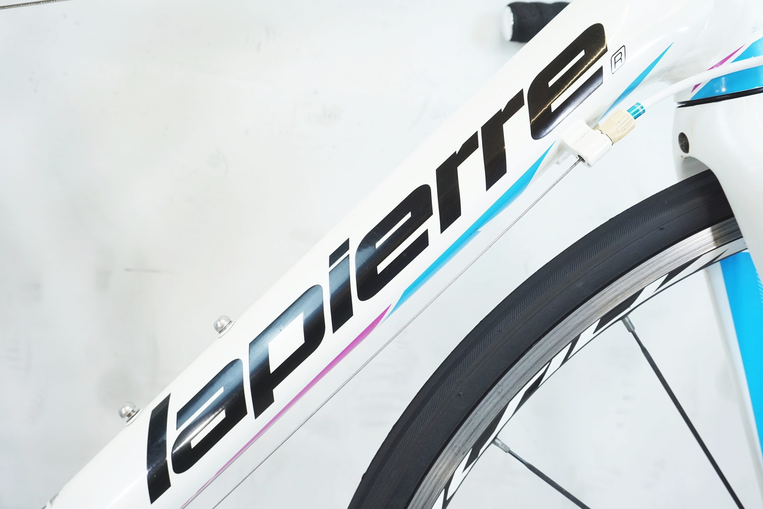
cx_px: 382
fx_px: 763
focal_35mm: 36
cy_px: 254
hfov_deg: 53.1
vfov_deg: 36.9
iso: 640
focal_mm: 24
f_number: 6.3
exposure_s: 1/40
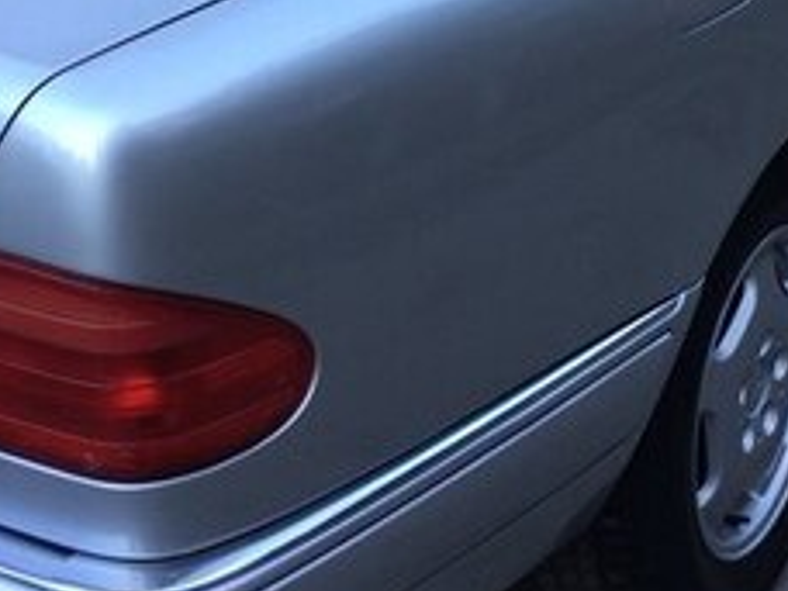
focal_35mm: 84
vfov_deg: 16.7
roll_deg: -3.7
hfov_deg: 23.2
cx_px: 501
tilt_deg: -12.3
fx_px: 1912
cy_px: -147
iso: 32
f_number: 2.2
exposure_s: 1/120
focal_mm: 4.15
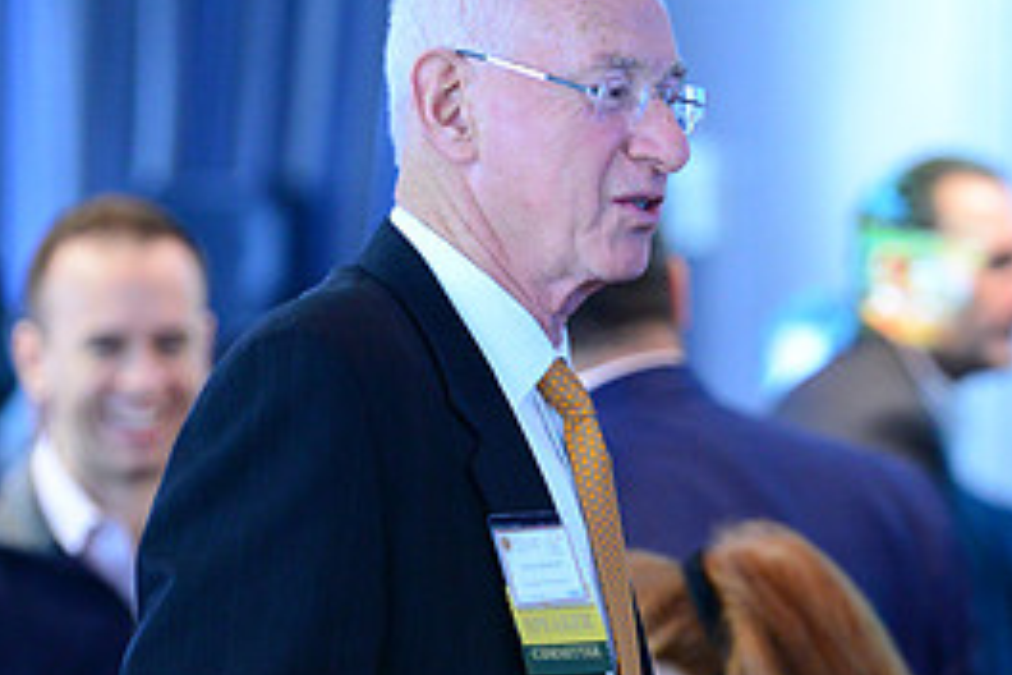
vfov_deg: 4.0
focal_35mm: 340
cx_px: 767
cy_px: 520
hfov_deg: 6.1
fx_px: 9557
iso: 4000
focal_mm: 155
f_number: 2.8
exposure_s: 1/80
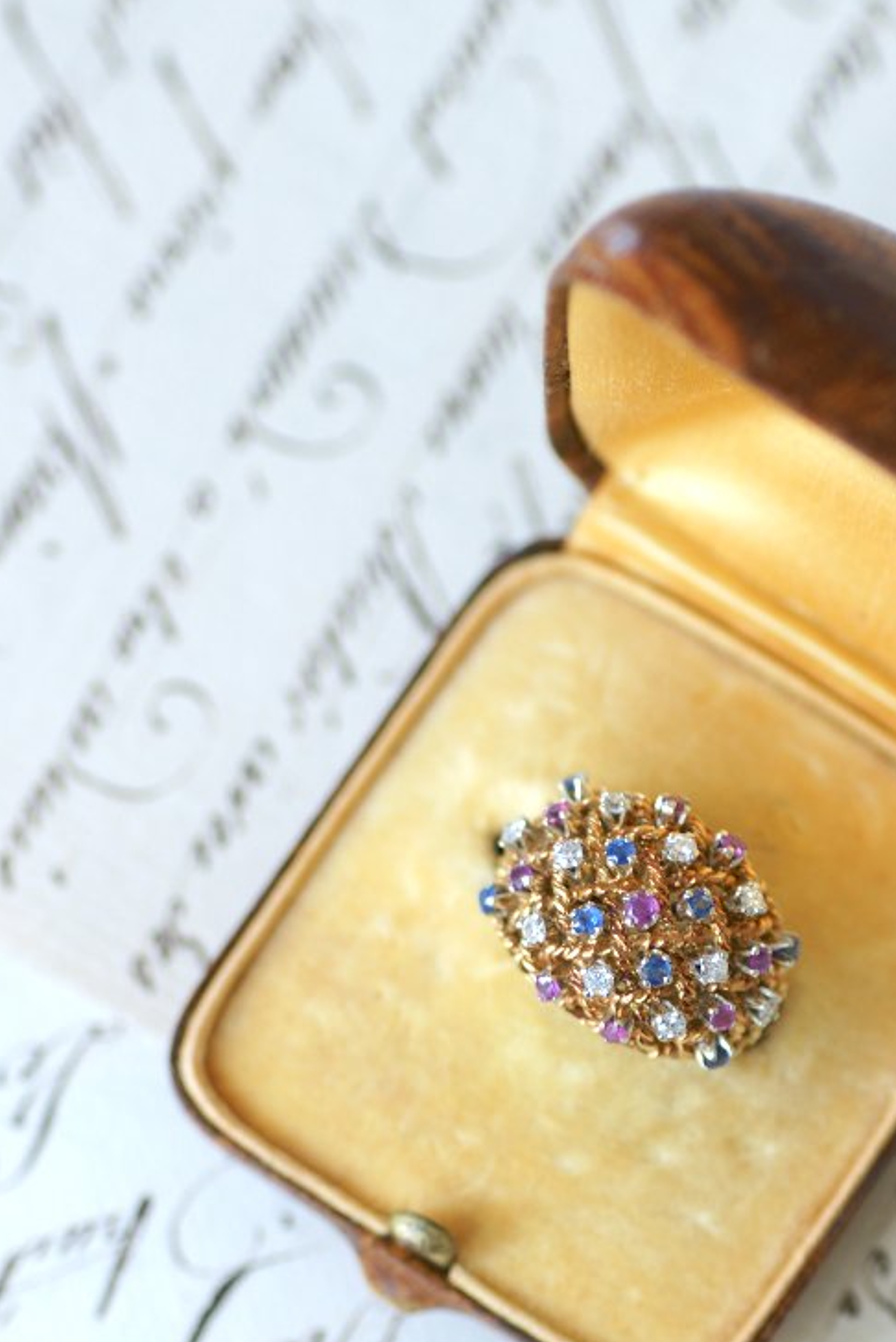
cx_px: 642
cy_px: 924
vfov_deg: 11.9
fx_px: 6452
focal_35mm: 173
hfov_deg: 7.9
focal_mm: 70
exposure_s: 1/125
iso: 200
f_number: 3.2
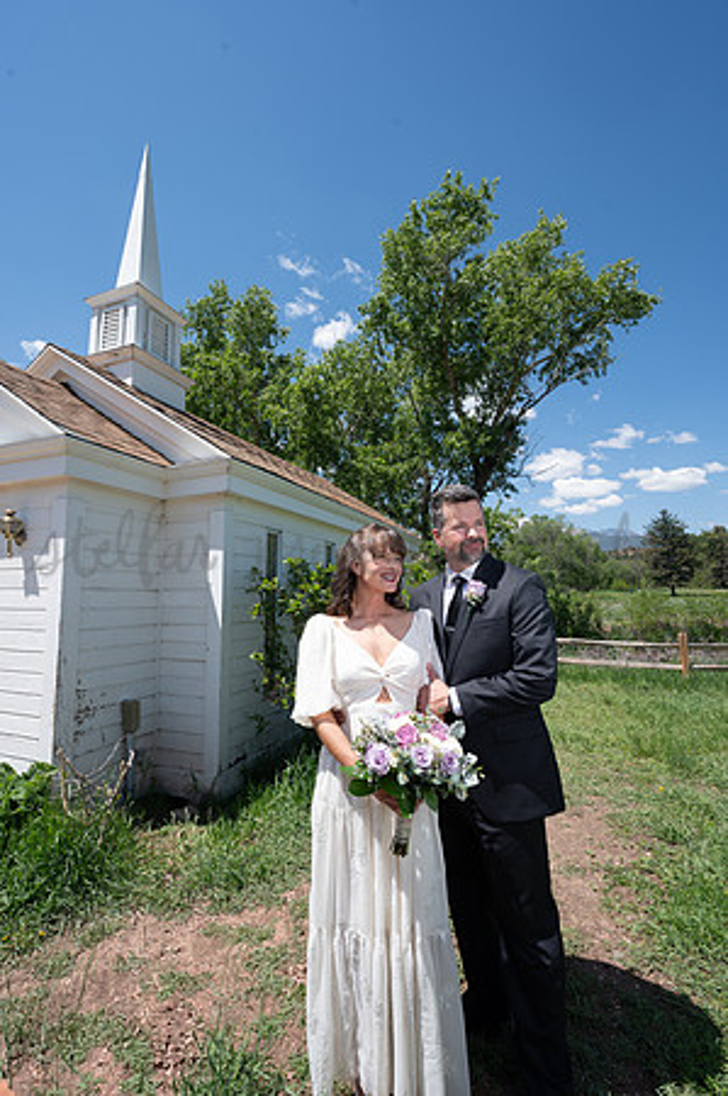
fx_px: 486
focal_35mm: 16
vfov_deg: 96.8
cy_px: 548
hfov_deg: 73.6
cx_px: 364
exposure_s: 1/200
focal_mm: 16
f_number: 10
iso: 160
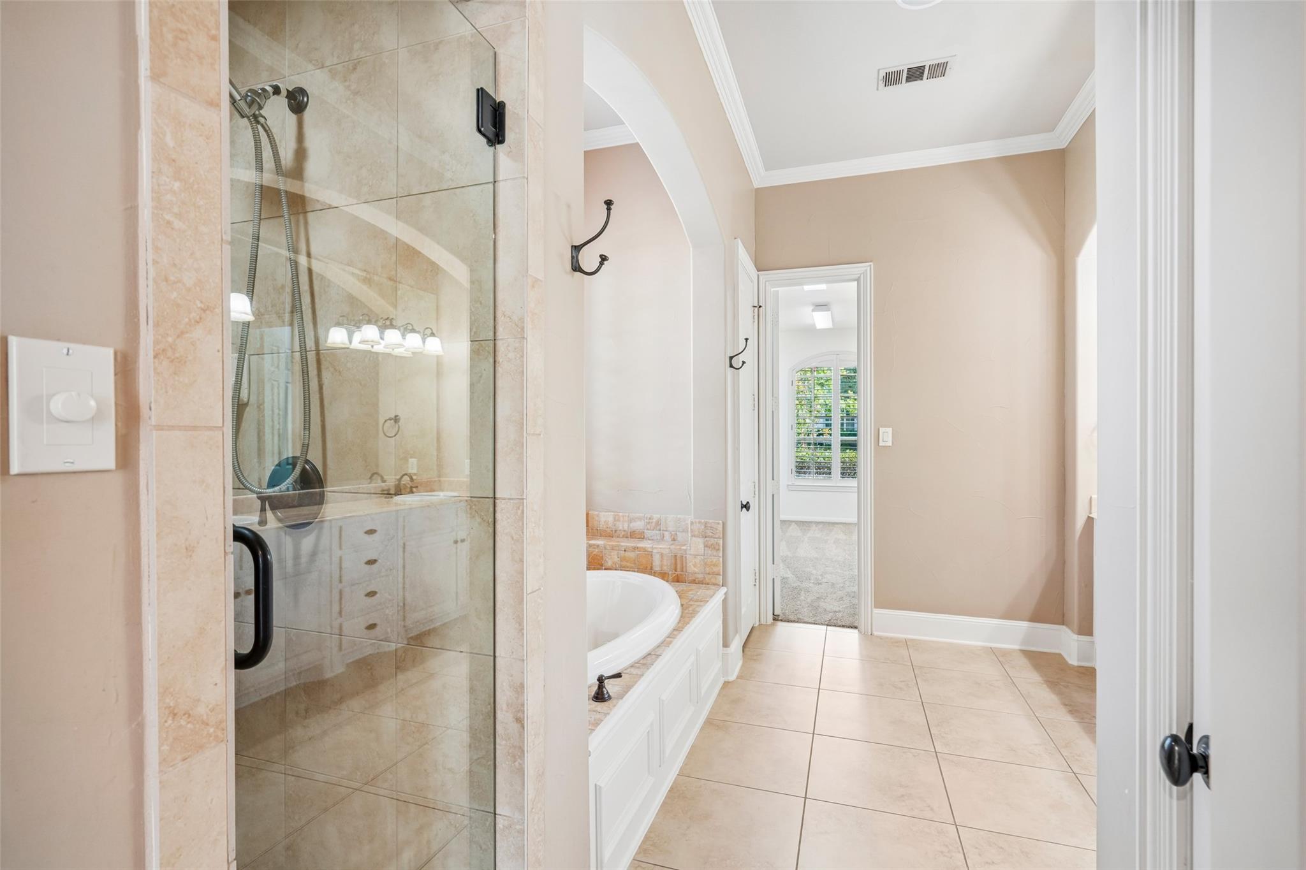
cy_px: 435
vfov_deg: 73.7
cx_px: 653
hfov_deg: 96.7
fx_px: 580
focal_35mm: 16
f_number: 8
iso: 400
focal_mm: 16
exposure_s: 1/10
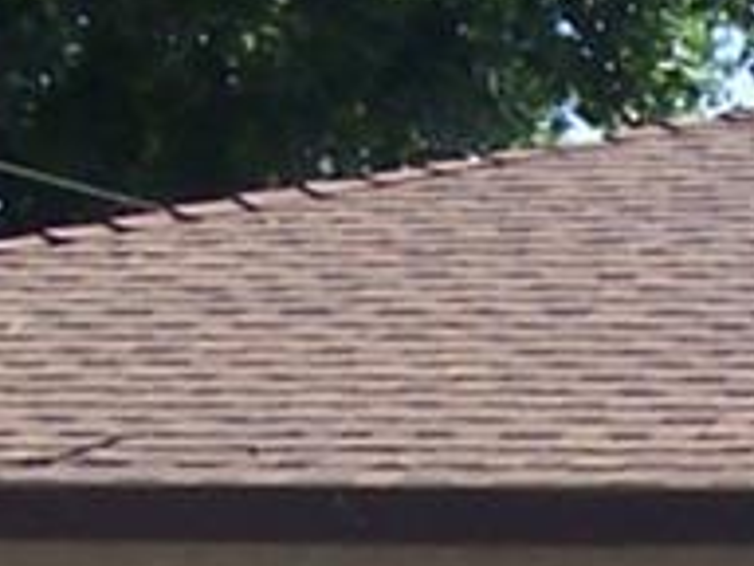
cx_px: 1905
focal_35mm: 265
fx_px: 5772
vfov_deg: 5.4
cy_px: 1301
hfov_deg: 7.0
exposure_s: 1/250
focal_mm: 5.6
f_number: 5.6
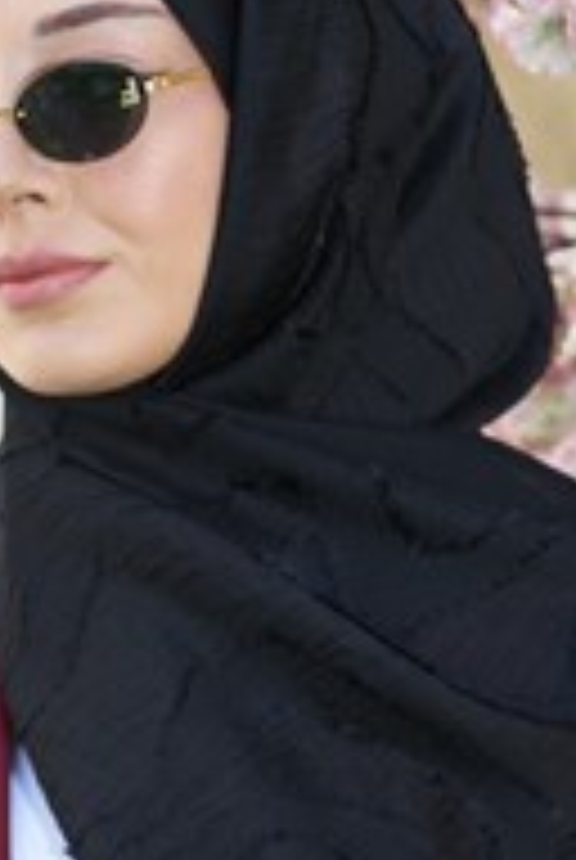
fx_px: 7150
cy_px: 684
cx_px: 238
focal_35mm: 299
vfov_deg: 6.9
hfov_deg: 4.6
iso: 200
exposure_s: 1/320
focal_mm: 123
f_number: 4
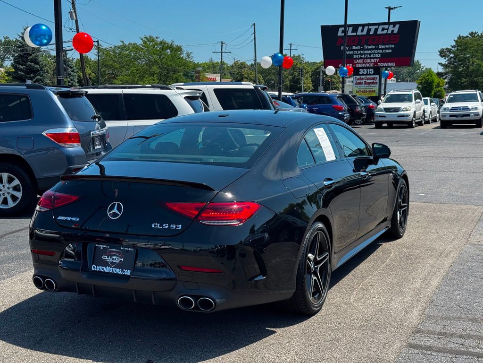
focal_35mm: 48
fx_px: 670
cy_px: 182
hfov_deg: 39.7
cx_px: 242
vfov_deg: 30.3
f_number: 1.78
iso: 64
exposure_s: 1/2110
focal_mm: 6.76
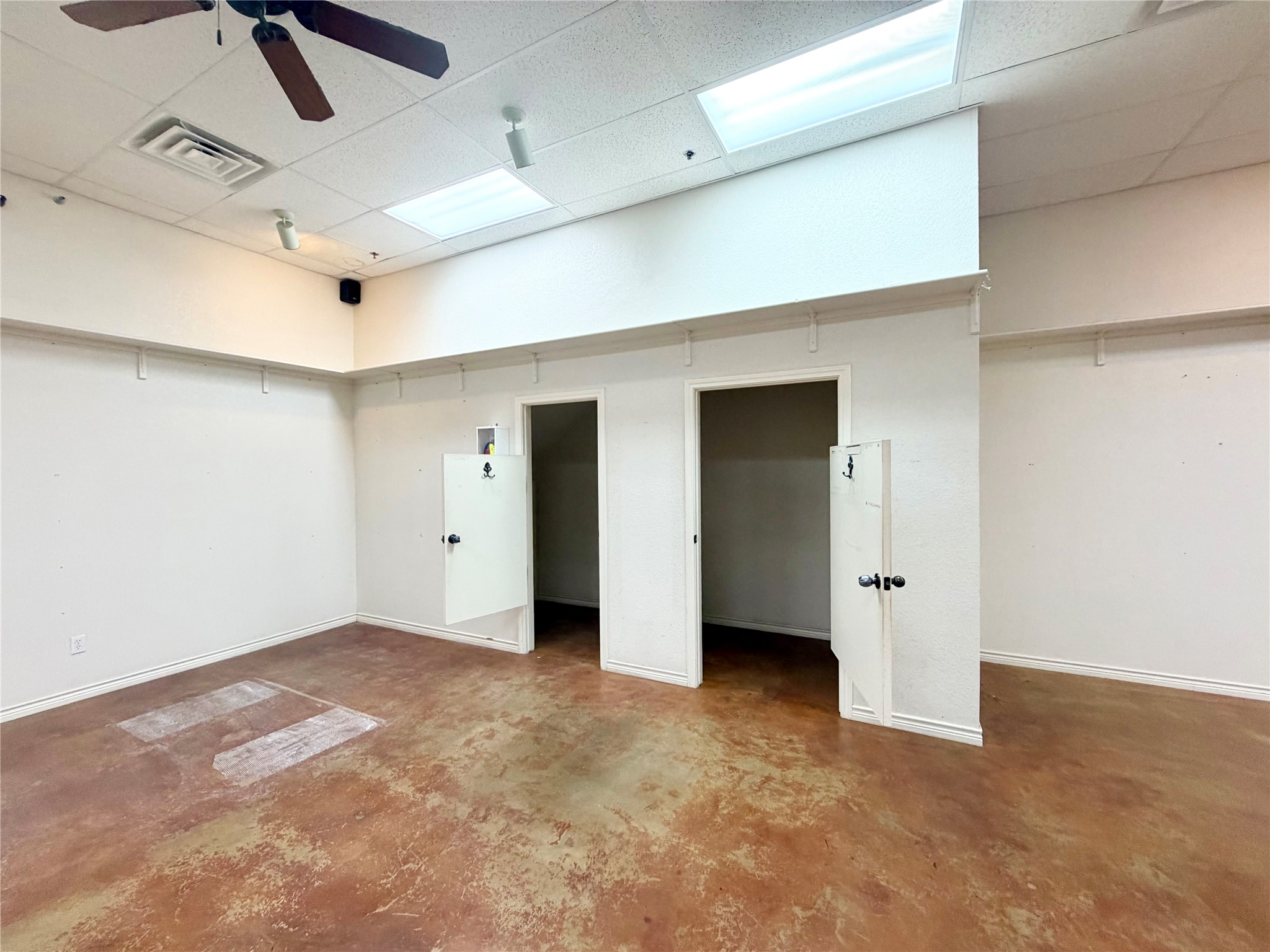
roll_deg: +2.1
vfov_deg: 85.7
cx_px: 635
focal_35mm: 14
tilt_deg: -0.7
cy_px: 476
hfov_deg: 102.1
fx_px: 514
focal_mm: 2.22
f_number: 2.2
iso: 200
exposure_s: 1/120
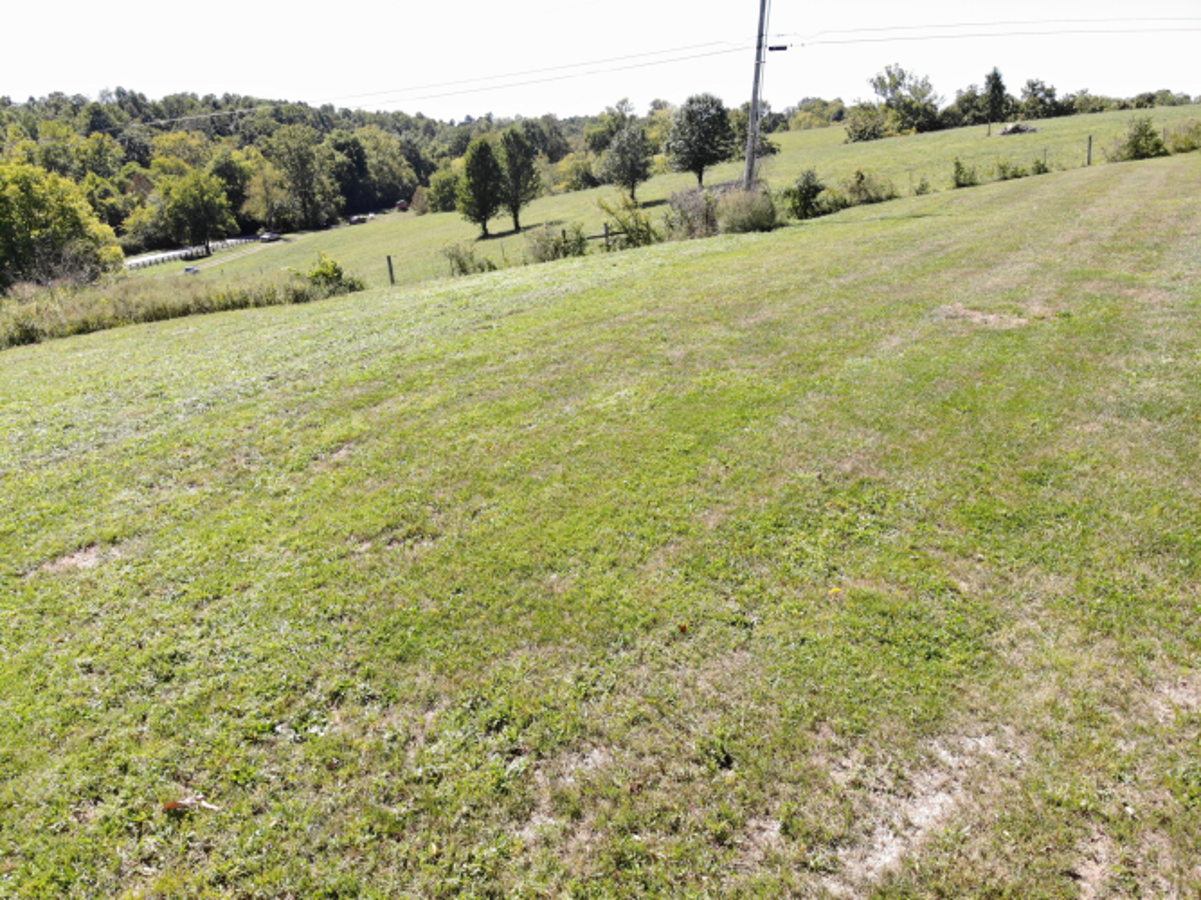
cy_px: 450
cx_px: 600
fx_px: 833
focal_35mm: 24
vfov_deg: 56.8
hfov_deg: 71.6
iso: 110
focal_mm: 4.5
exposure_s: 1/391
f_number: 2.8
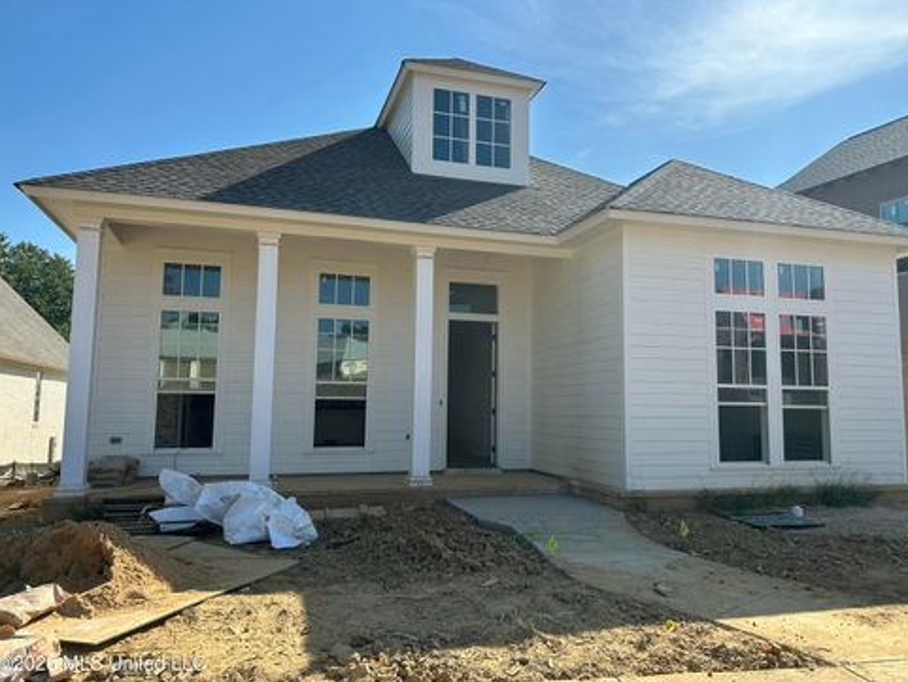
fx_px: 708
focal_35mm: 27
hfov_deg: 65.3
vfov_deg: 51.4
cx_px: 468
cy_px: 341
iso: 50
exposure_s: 1/3704
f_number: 1.5
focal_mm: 5.7
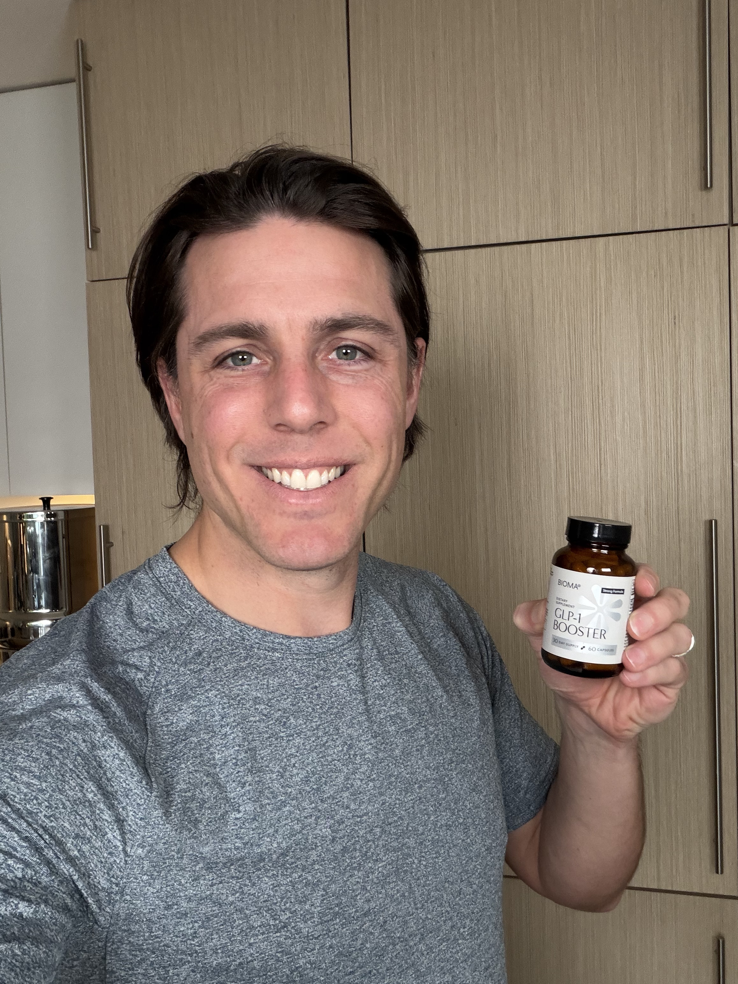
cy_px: 492
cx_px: 369
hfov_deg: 46.8
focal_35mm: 30
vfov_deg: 60.0
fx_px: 853
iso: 200
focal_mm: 2.71
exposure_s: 1/60
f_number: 1.9
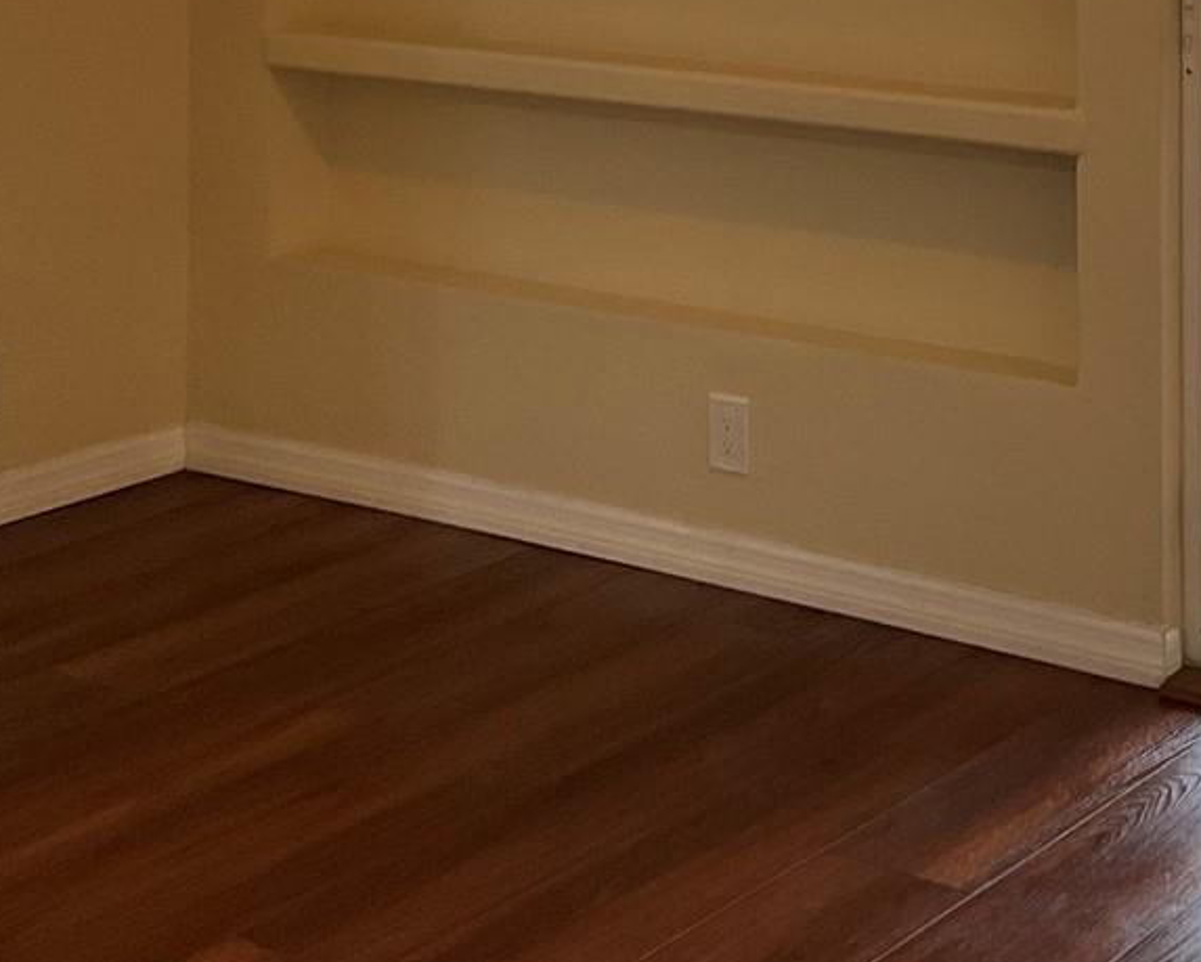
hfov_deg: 23.9
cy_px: -180
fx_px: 2809
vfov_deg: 18.5
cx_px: 857
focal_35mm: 79
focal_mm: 3
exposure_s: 1/60
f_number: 1.8
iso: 64
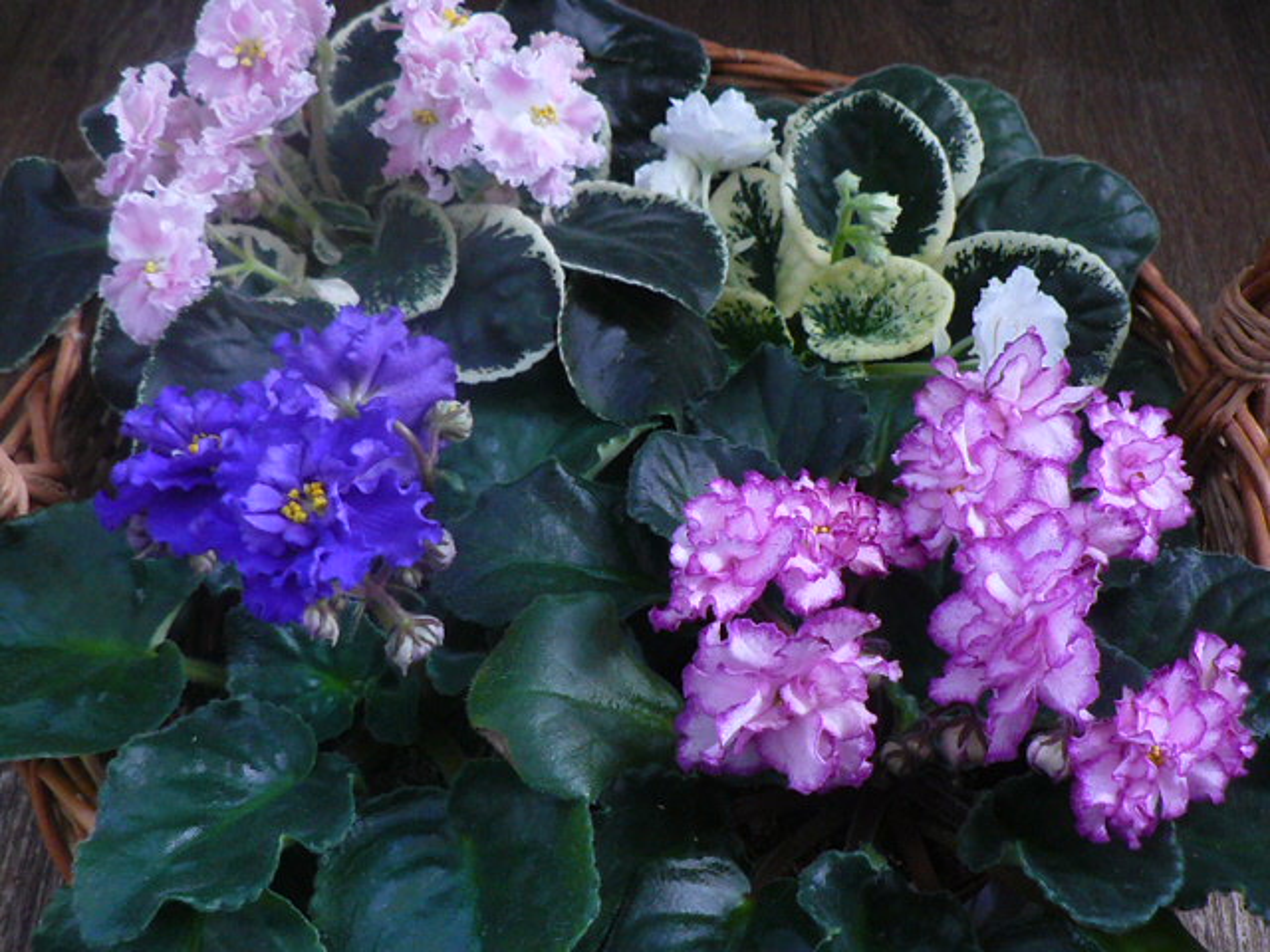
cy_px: 476
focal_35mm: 48
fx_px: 1761
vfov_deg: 30.3
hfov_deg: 39.7
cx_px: 635
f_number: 2.8
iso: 200
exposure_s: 1/30
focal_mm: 6
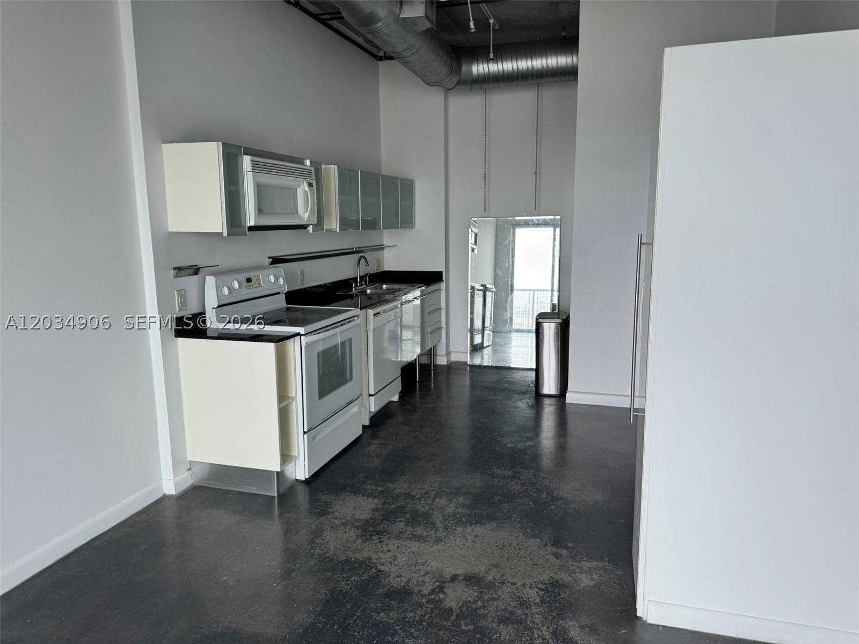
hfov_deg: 71.6
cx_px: 430
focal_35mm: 24
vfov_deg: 56.8
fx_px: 596
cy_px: 322
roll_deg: +0.3
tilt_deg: -11.7
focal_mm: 6.76
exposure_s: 1/121
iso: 80
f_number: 1.78
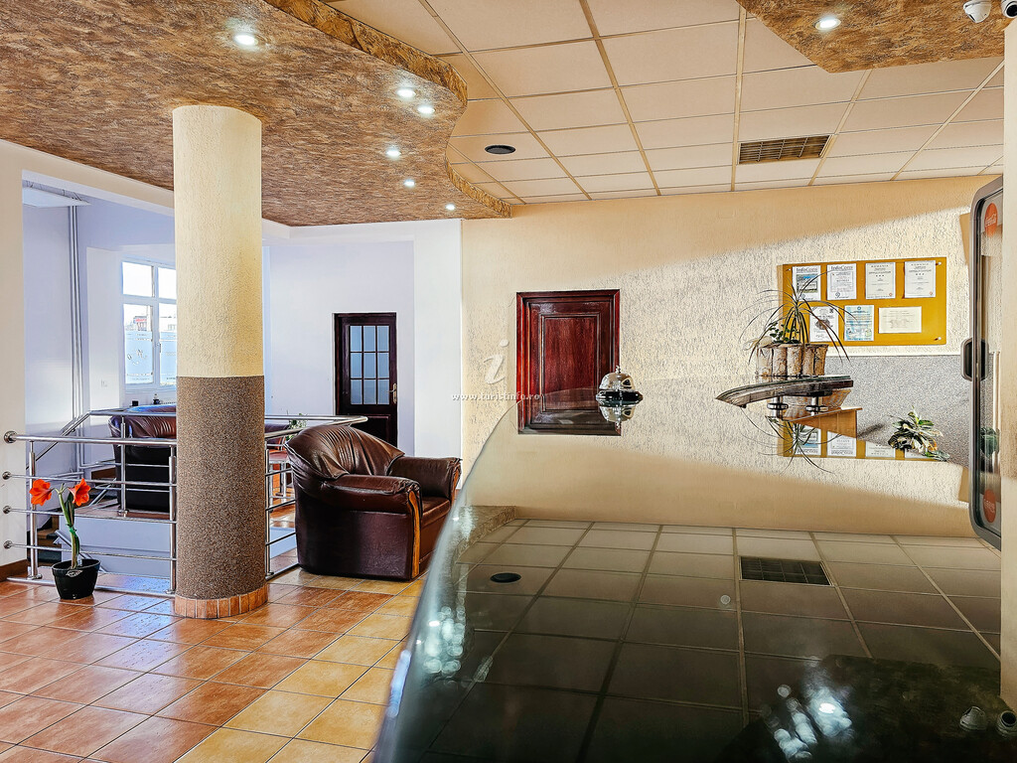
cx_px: 508
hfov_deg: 73.9
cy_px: 382
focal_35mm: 23
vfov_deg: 58.9
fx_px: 676
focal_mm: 6.3
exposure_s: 1/100
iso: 80
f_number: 1.7
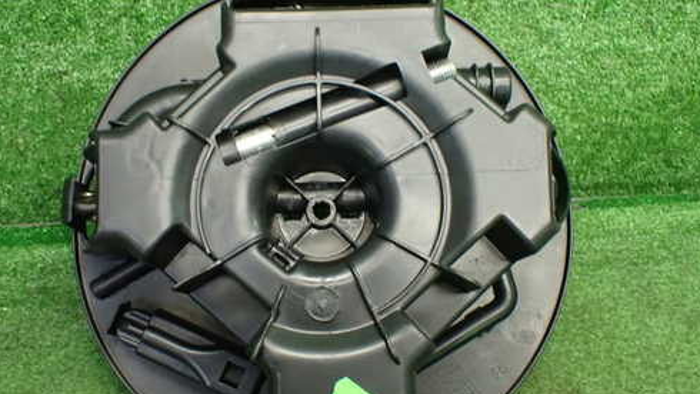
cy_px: 207
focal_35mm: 40
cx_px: 310
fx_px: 743
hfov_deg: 50.4
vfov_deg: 29.7
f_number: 2.3
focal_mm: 5.4
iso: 800
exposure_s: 1/125
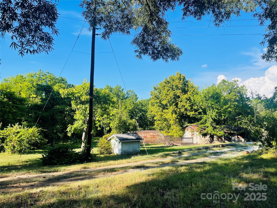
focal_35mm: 25
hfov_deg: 69.4
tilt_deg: +4.3
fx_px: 200
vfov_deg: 54.9
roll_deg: -0.1
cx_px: 138
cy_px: 104
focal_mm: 5.1
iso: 32
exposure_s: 1/2288
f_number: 1.6
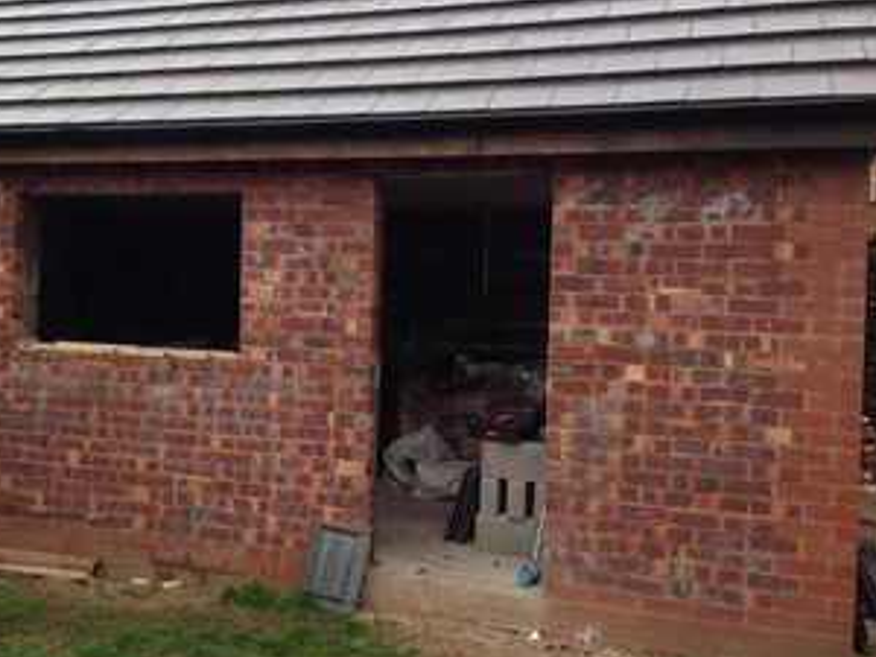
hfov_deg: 42.5
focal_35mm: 44
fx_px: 1113
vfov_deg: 32.8
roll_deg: -2.9
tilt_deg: +0.2
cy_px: 289
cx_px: 304
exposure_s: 1/250
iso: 50
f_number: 2.4
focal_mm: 4.12
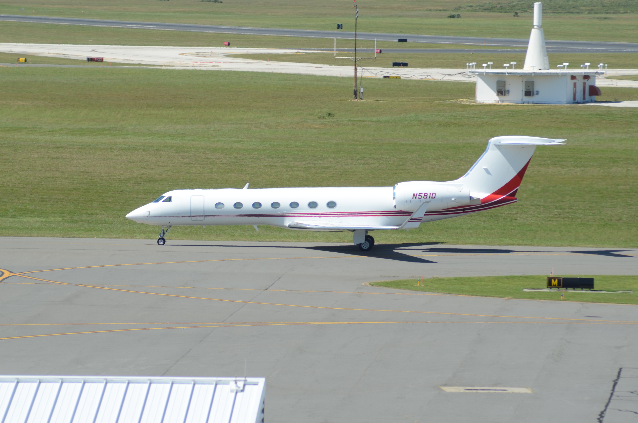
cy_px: 212
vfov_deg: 4.3
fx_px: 5571
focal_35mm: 315
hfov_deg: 6.6
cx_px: 319
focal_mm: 210
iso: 100
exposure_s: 1/320
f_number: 6.3
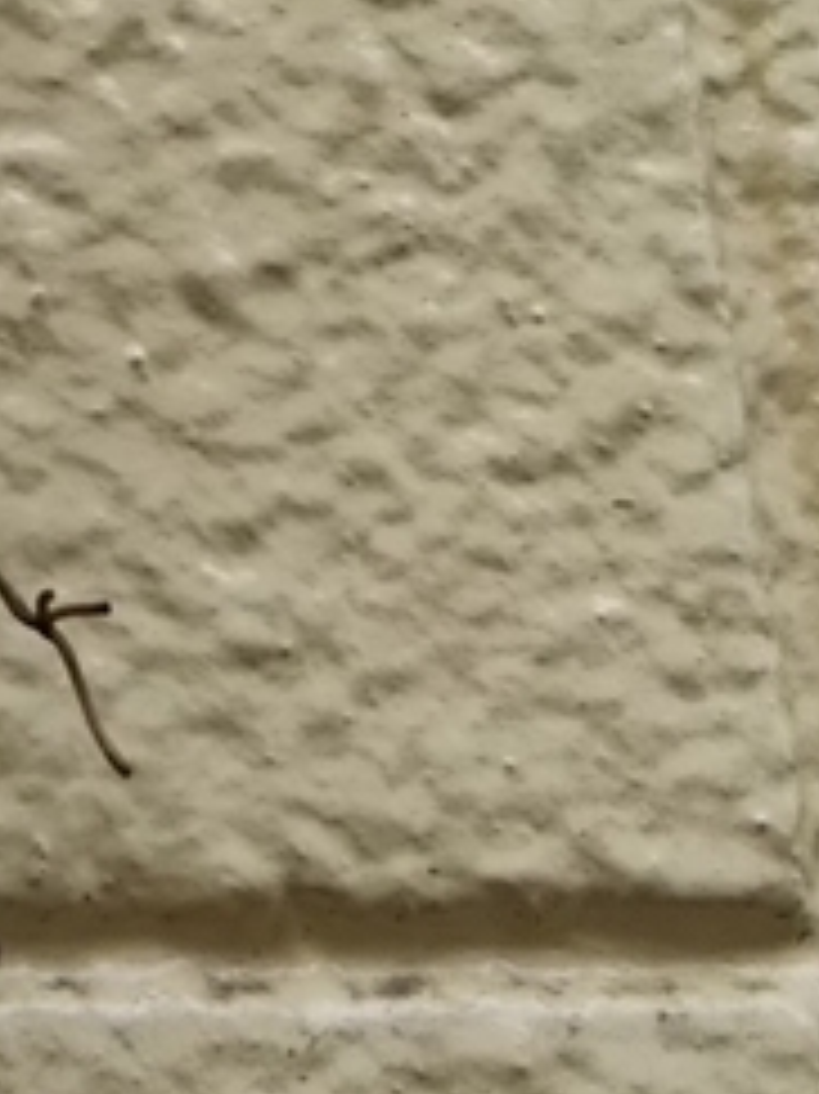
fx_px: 4673
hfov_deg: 9.5
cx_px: -662
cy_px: -441
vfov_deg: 12.8
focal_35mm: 148
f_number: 2.2
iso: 20
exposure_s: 1/180
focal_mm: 4
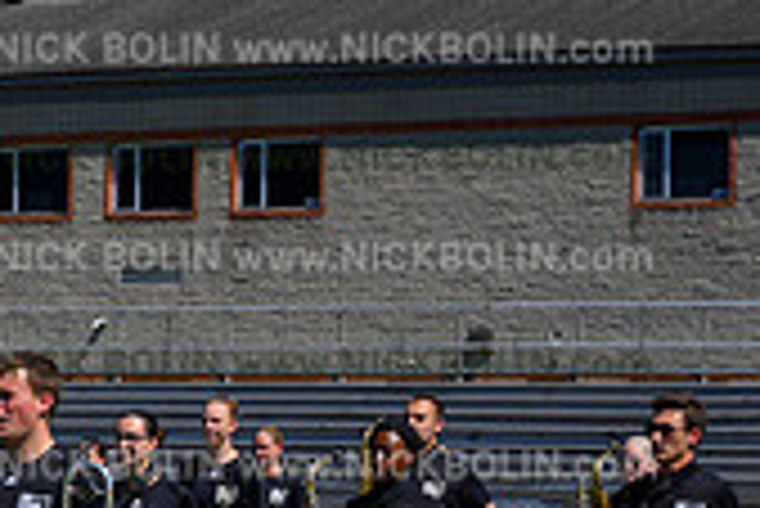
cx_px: -400
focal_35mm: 240
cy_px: 677
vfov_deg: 5.7
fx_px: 5071
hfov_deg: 8.4
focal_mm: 70
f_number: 8
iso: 160
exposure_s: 1/640
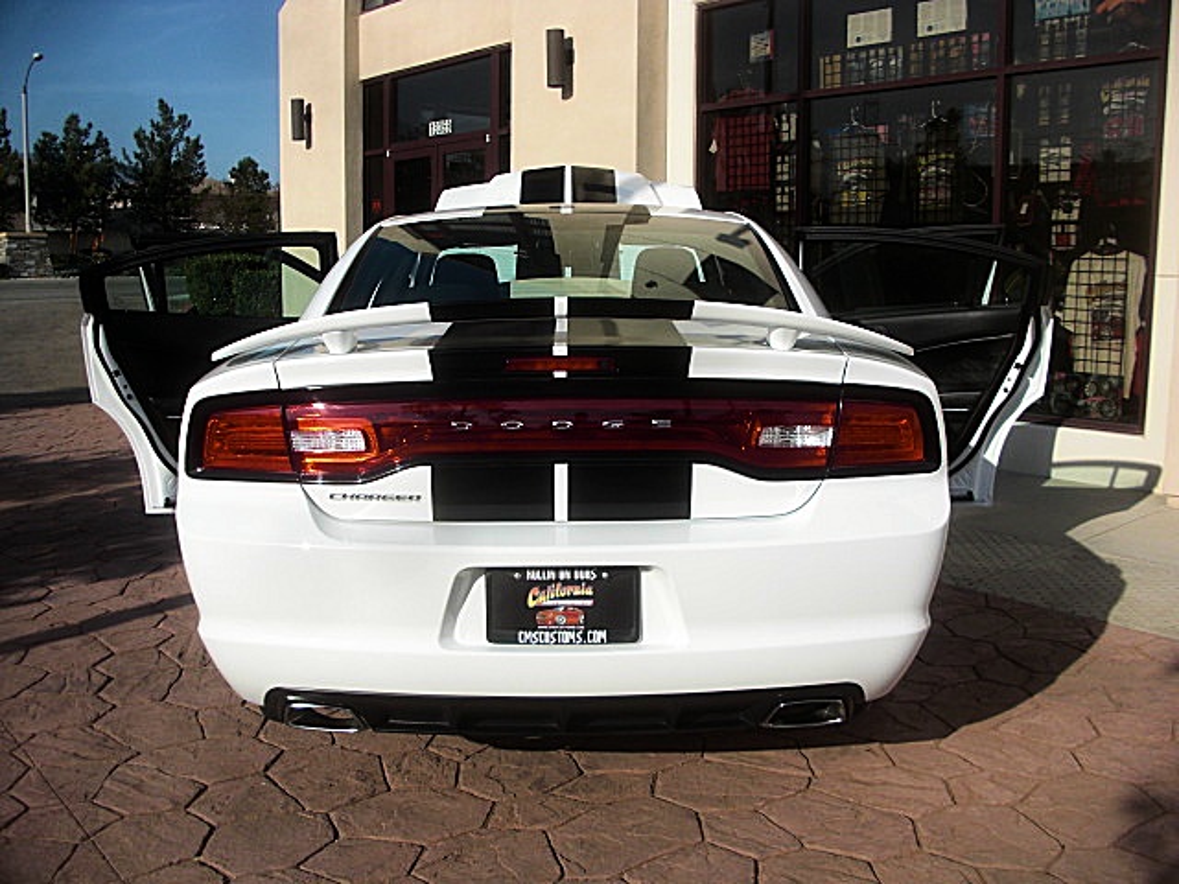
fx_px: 1226
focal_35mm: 36
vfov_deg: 39.7
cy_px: 442
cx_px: 590
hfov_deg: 51.4
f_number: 7.9
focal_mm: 6.3
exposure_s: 1/200
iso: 50
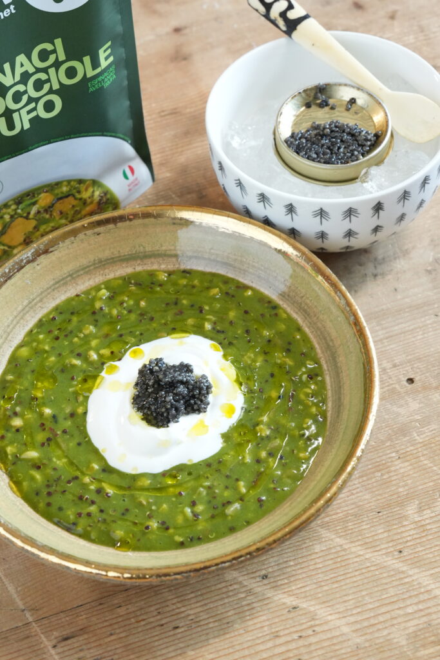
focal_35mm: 70
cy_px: 330
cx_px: 220
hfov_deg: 19.3
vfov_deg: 28.6
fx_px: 1292
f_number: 7.1
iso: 2500
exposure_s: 1/125
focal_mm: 47
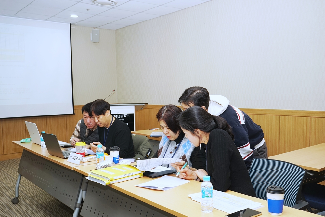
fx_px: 307
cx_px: 162
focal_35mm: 34
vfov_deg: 38.9
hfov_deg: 55.8
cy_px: 108
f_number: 7.1
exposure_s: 1/60
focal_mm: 34
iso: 320
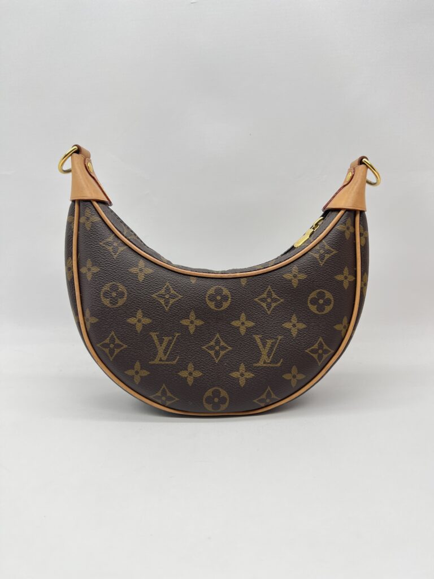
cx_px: 217
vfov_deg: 67.3
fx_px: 435
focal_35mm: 26
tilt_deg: -9.5
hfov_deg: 53.1
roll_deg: +0.9
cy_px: 290
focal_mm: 5.7
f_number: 1.5
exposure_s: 1/105
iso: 32
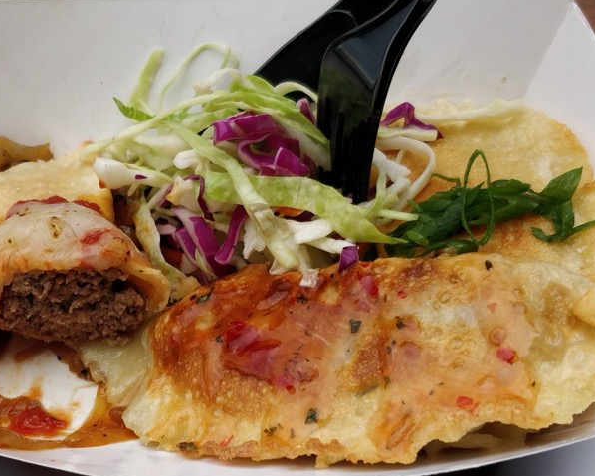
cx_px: 208
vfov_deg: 31.8
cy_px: 318
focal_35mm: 47
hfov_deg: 39.2
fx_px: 827
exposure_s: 1/860
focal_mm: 4.1
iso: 100
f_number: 1.7
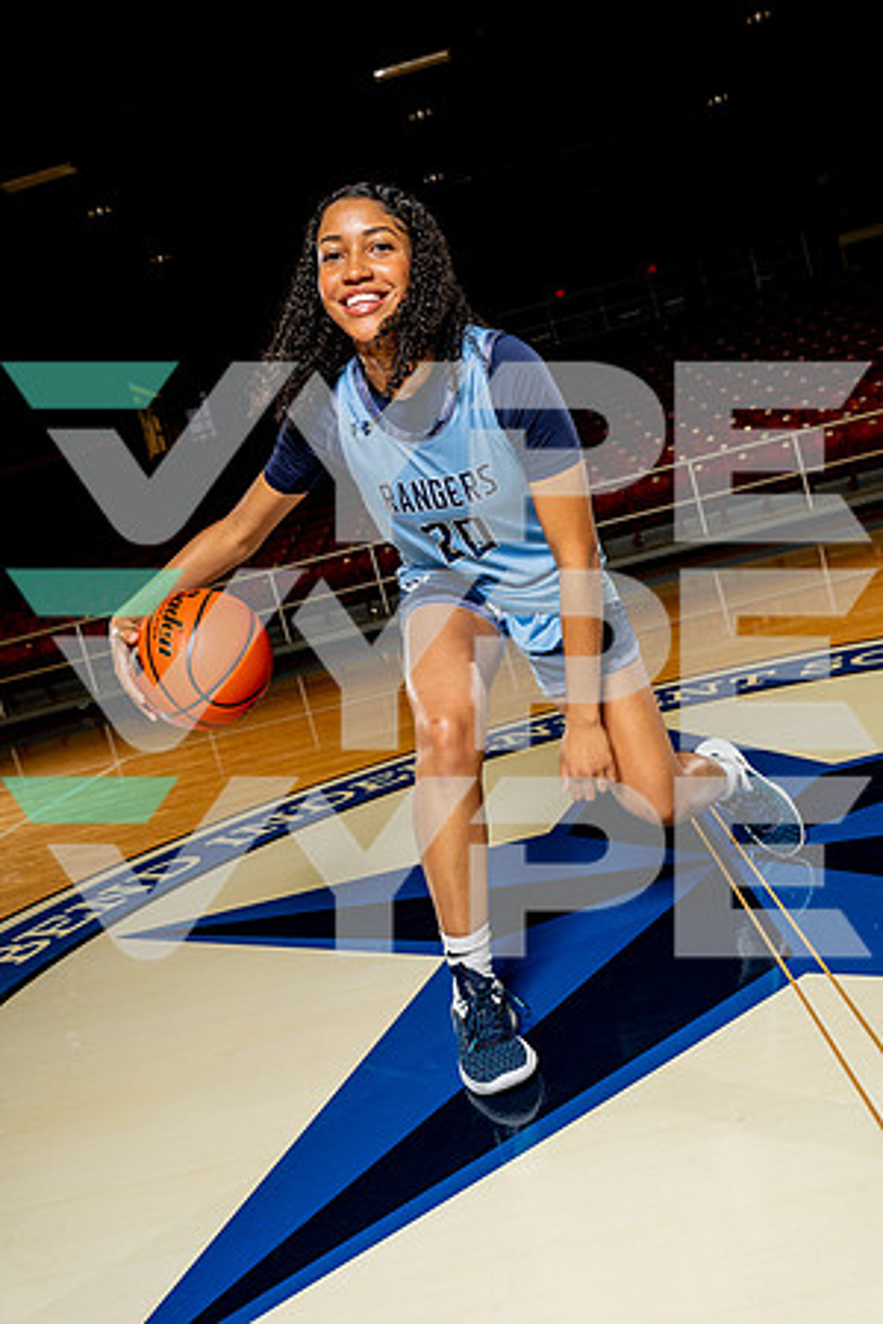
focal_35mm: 30
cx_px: 442
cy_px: 662
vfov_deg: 61.9
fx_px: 1104
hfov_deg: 43.6
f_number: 5.6
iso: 640
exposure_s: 1/250
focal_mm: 30
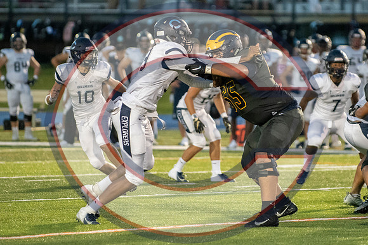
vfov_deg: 3.5
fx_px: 3977
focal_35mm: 389
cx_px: 239
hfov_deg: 5.3
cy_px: 100
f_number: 2.8
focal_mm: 200
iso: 8000
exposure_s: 1/1600
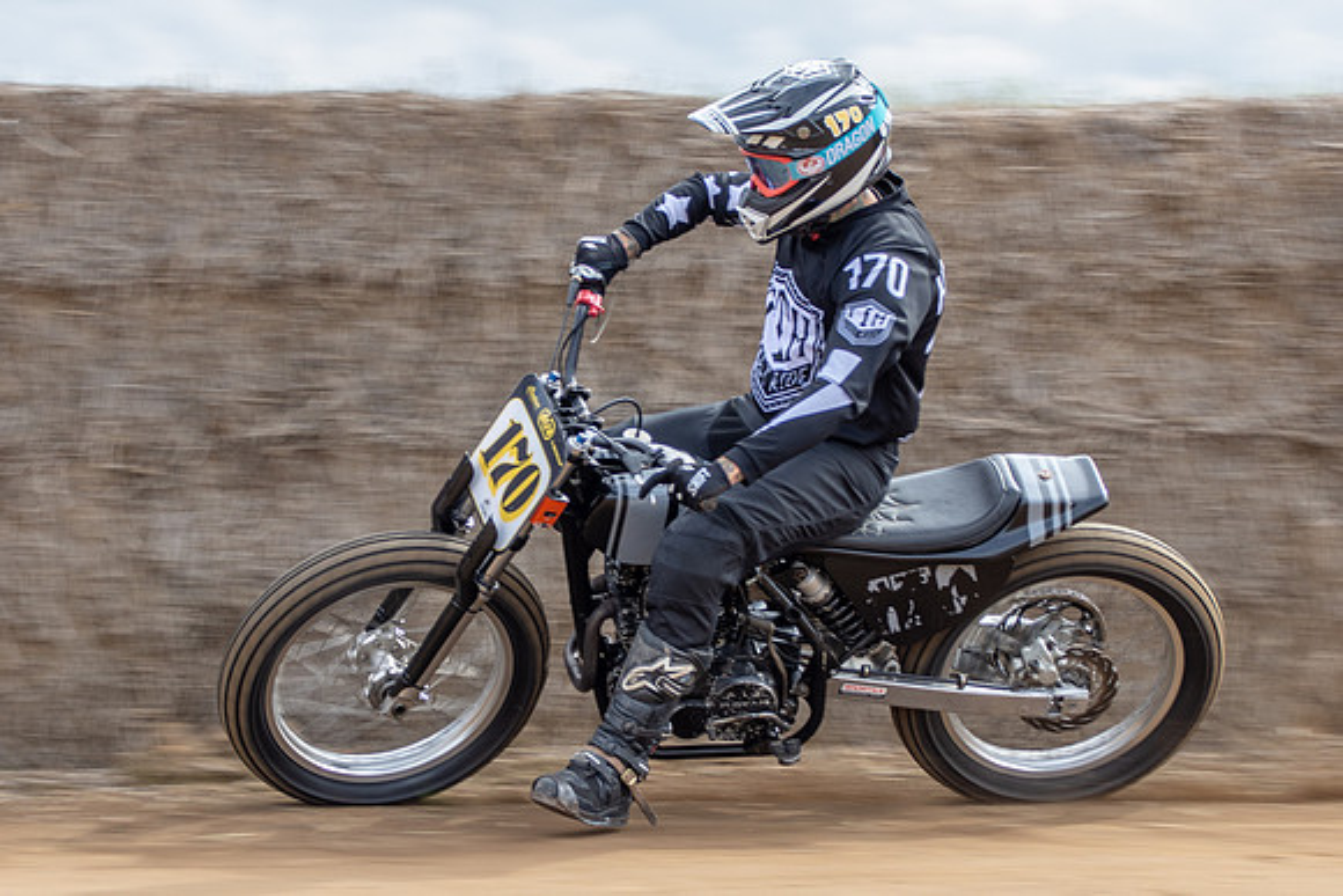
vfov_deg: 6.1
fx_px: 8348
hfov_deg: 9.2
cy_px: 383
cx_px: 573
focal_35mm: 224
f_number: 8
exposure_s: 1/125
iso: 125
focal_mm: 98
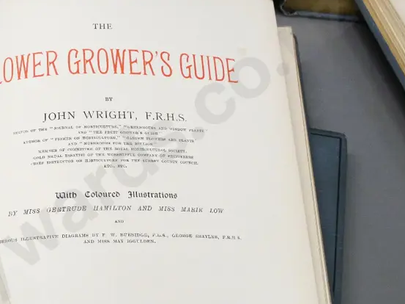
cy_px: 229
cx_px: 47
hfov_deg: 29.6
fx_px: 737
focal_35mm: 63
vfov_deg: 23.0
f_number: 6.3
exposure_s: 1/125
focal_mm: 17
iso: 3200
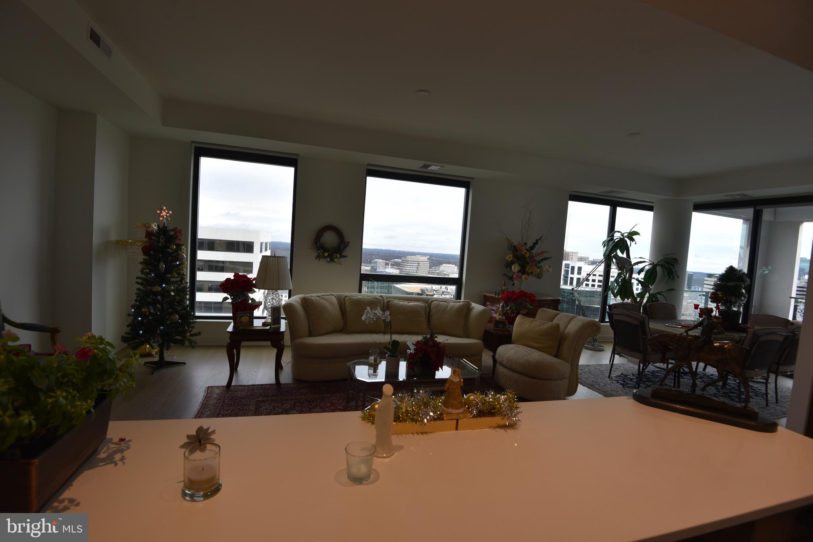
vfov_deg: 73.8
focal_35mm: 16
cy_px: 271
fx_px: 361
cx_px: 406
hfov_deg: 96.7
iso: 400
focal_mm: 16
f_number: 7.1
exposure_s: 1/200
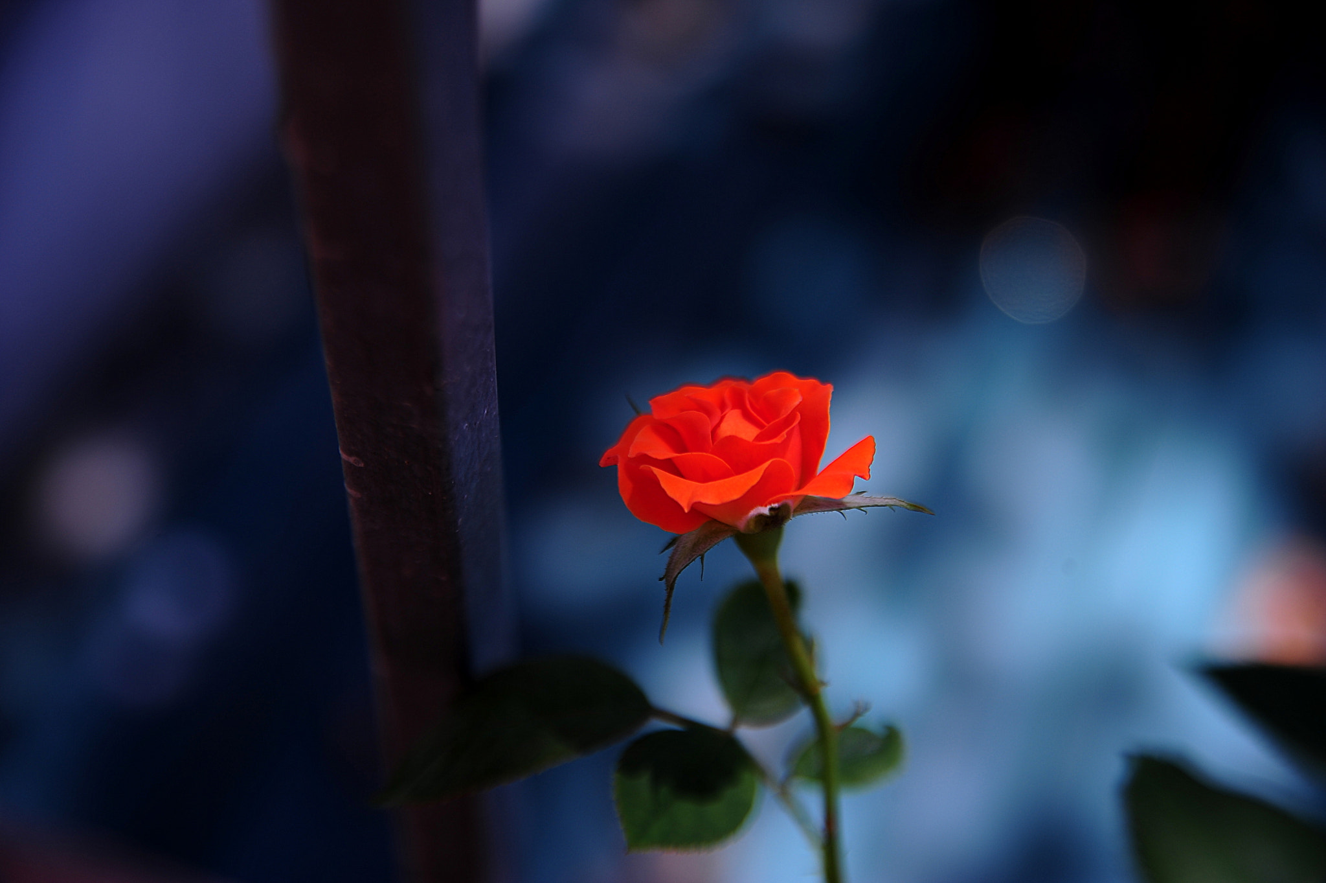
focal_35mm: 70
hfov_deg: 28.9
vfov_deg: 19.4
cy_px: 442
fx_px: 2577
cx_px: 663
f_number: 4.5
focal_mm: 70
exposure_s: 1/320
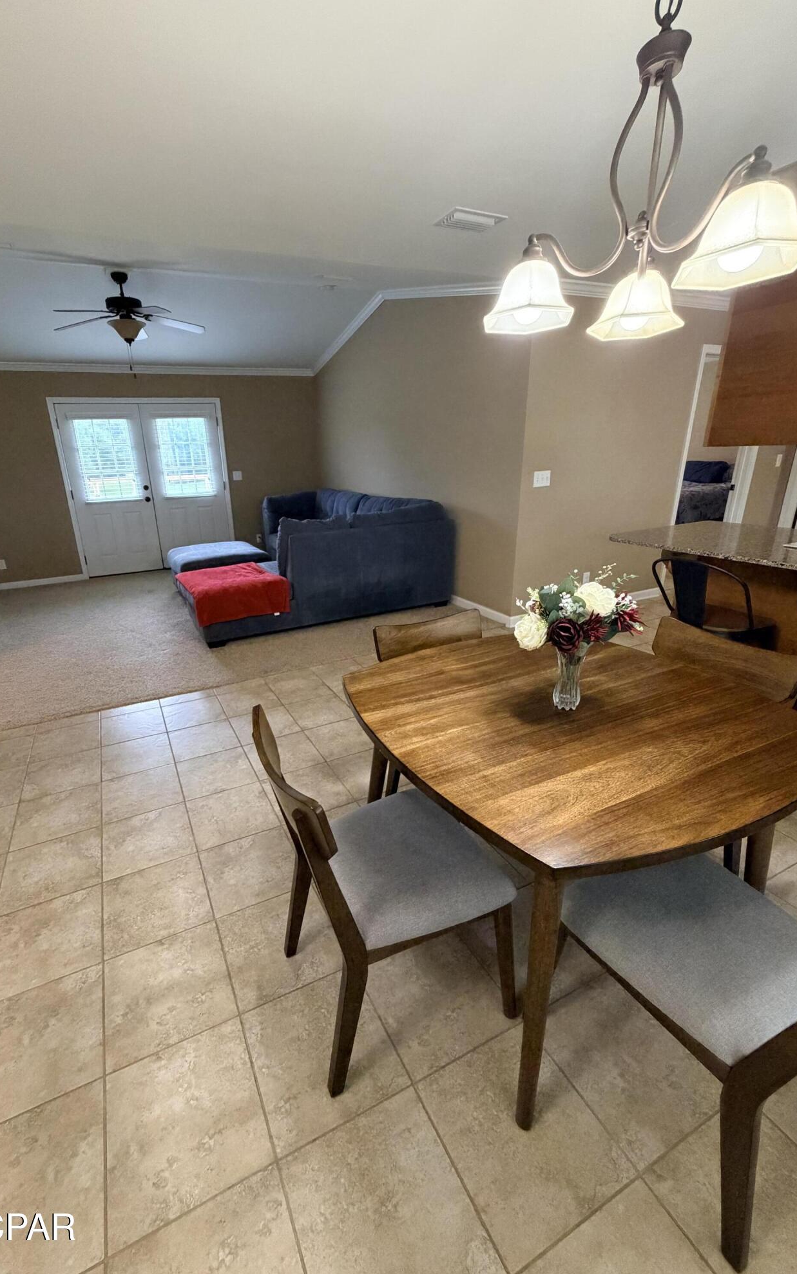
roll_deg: +2.0
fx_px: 521
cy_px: 642
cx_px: 341
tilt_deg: -20.2
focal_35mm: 15
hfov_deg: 74.4
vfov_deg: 101.5
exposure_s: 1/60
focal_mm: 2.22
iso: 500
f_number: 2.2
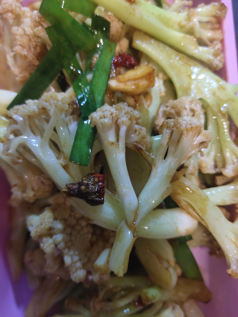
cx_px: 119
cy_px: 158
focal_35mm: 29
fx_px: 266
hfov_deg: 48.2
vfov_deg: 61.7
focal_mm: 4.27
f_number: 1.8
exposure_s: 1/33
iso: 385
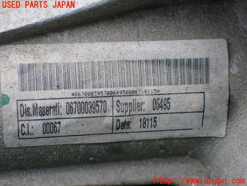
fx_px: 628
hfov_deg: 22.3
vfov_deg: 16.8
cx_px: 124
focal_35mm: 88
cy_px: 93
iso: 200
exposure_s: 1/320
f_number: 4.5
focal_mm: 15.66
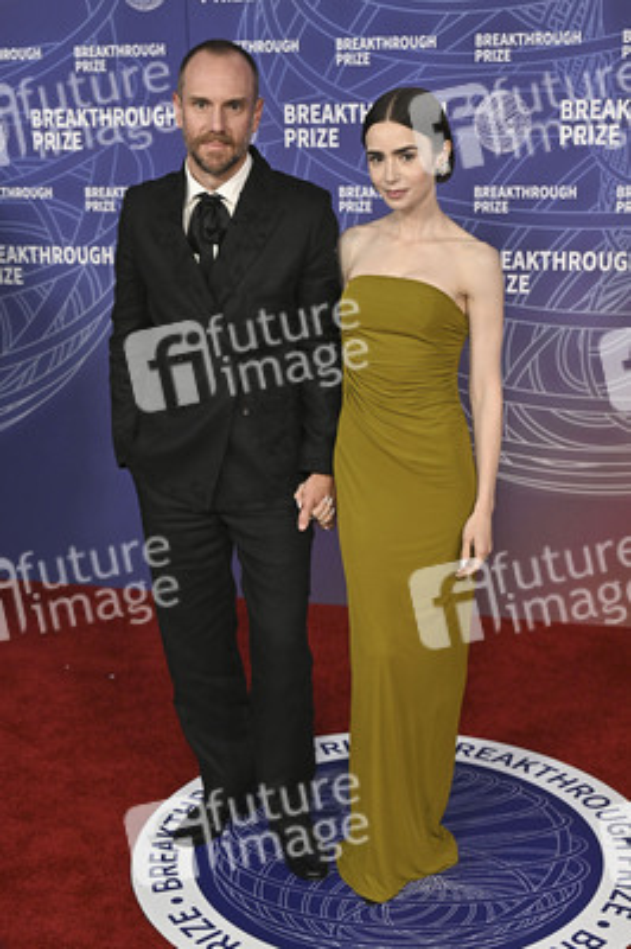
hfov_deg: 29.8
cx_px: 316
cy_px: 474
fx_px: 1185
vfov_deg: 43.6
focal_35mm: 45
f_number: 4
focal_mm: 45
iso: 2000
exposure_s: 1/320
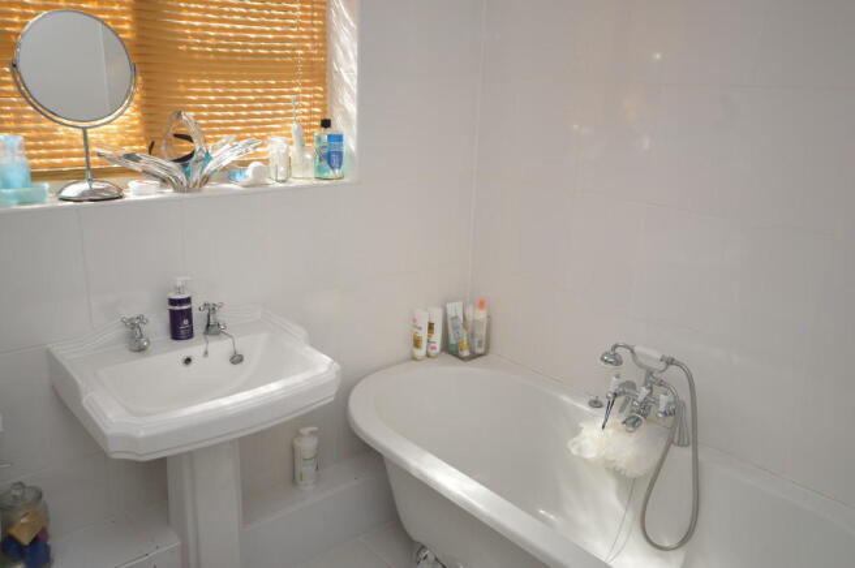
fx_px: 712
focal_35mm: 30
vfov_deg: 43.5
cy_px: 284
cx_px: 428
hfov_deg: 62.0
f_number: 5.6
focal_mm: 20
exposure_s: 1/125
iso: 200
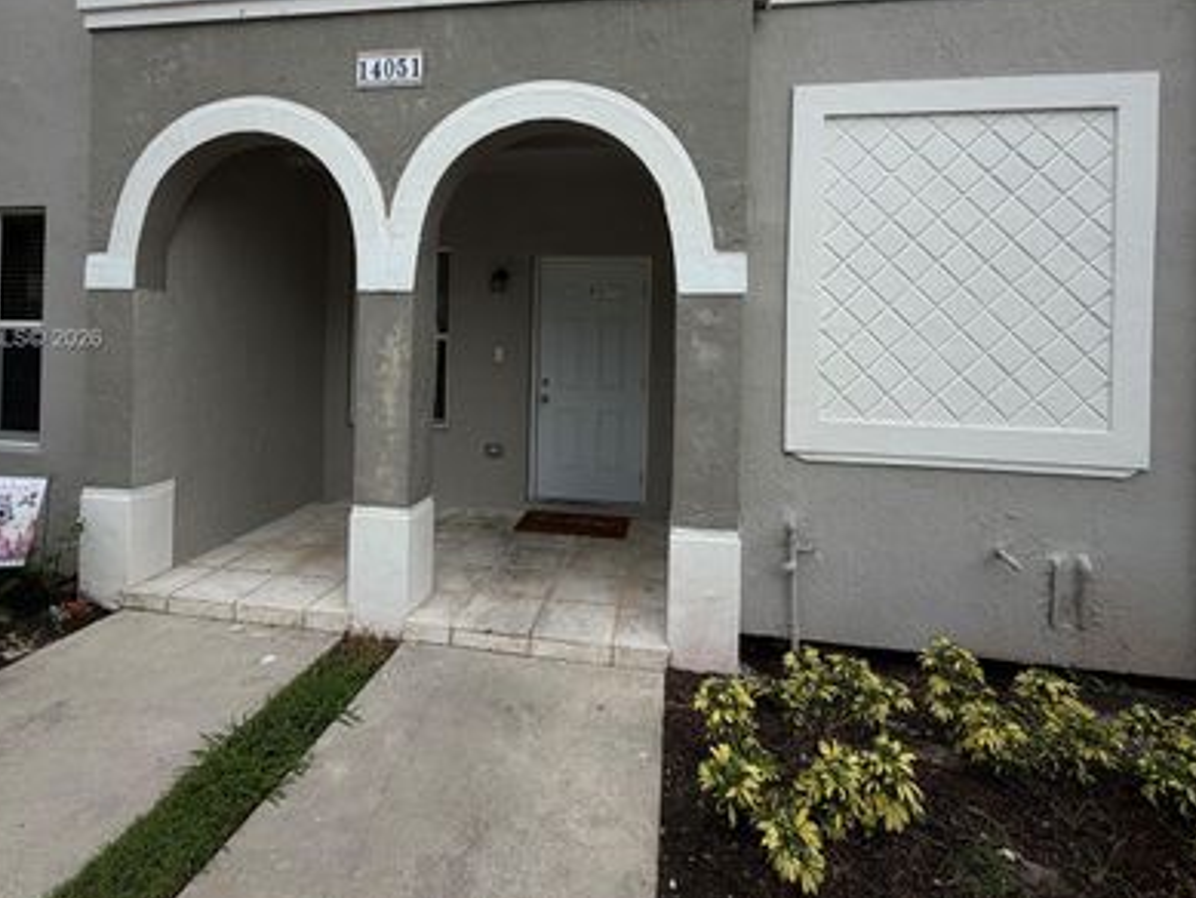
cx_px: 572
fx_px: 622
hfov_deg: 87.7
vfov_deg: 70.5
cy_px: 340
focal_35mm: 18
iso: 64
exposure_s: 1/502
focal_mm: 2.22
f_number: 2.2
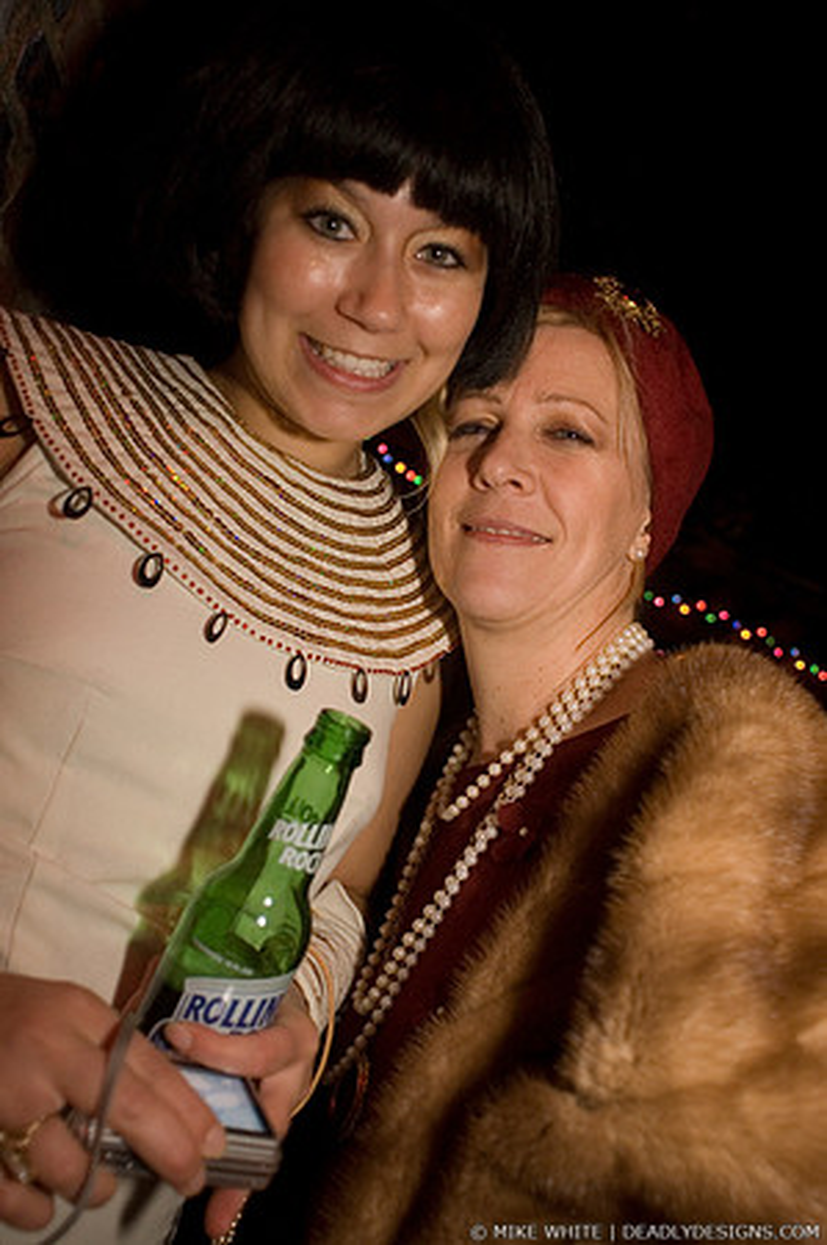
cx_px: 414
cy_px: 622
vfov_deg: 62.0
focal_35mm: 30
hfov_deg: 43.5
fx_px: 1036
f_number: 2.8
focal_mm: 20
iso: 800
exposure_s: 1/40
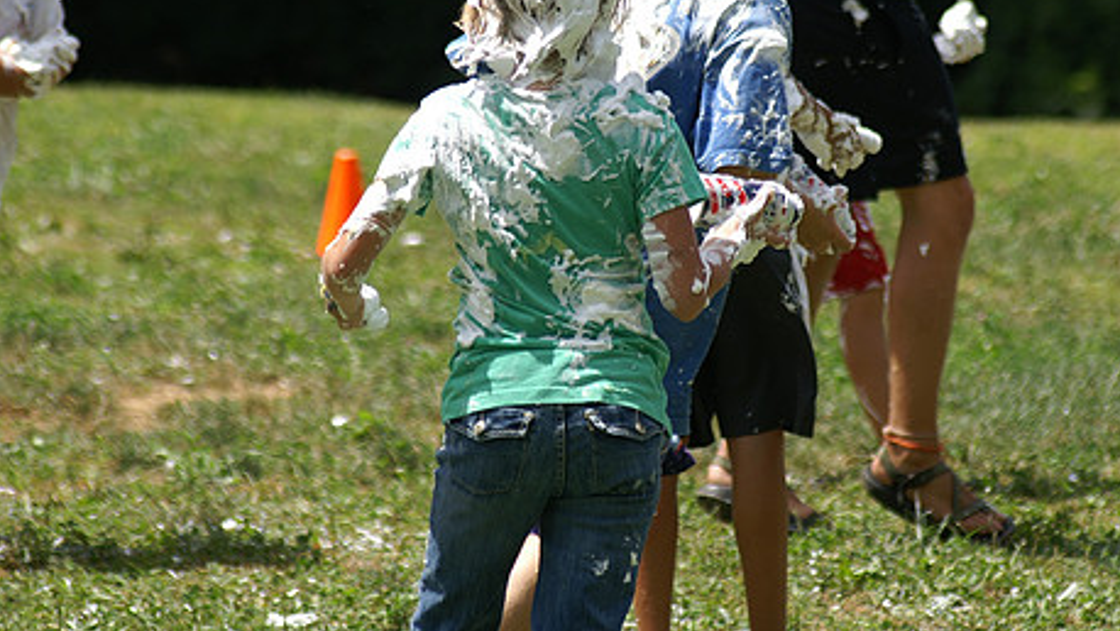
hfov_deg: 7.2
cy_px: 262
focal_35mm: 298
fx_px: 8853
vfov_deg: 4.1
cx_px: 587
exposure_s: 1/640
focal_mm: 150
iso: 100
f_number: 5.6
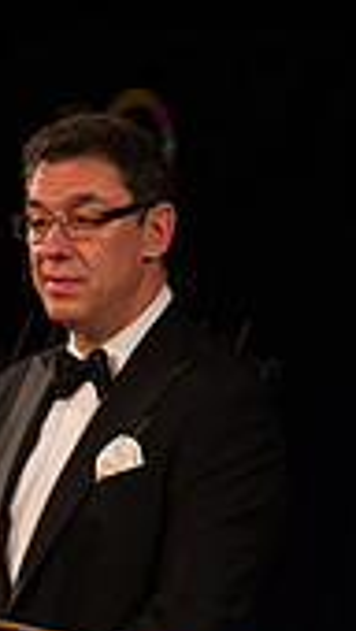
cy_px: 449
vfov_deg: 3.0
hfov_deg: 1.7
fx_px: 11963
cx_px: -33
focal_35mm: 715
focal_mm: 200
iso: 1600
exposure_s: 1/200
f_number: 4
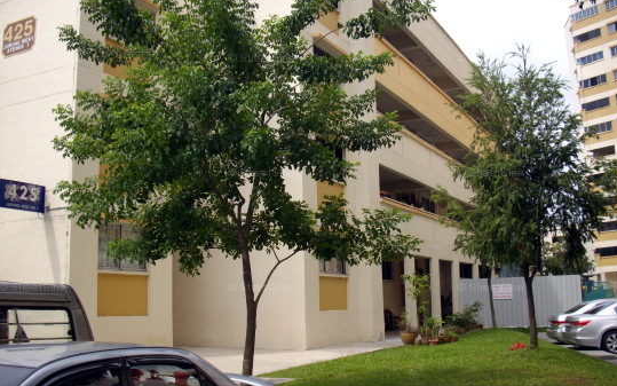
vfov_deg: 32.0
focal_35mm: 40
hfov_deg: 49.3
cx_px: 314
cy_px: 174
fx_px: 673
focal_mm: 6.2
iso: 80
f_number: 5.6
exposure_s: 1/200
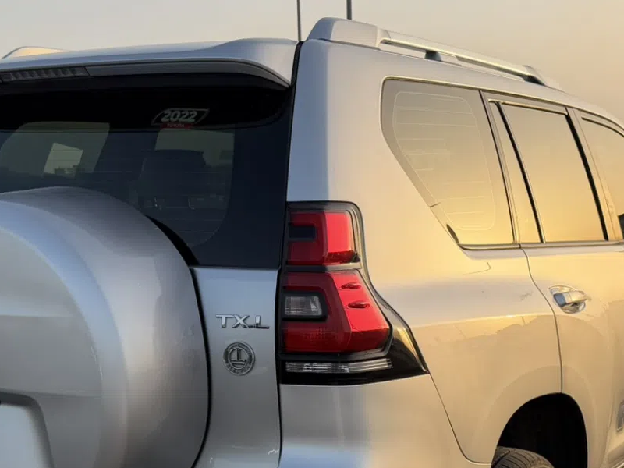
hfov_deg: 32.1
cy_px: 310
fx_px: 1082
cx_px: 275
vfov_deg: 24.3
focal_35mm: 60
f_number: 1.78
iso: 80
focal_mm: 6.76
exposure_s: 1/1585
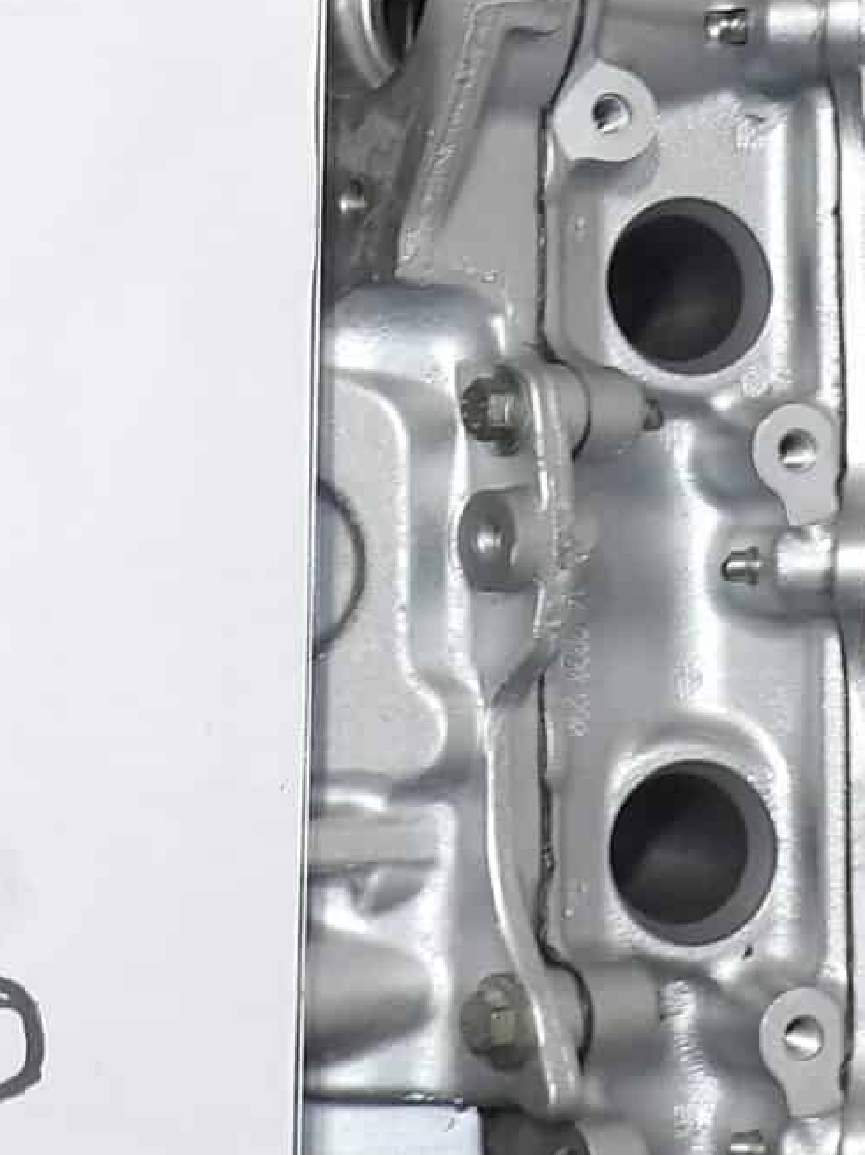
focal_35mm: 94
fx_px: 3134
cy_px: 129
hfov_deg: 15.7
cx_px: 491
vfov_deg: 20.5
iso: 100
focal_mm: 4.3
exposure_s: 1/37
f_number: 3.2
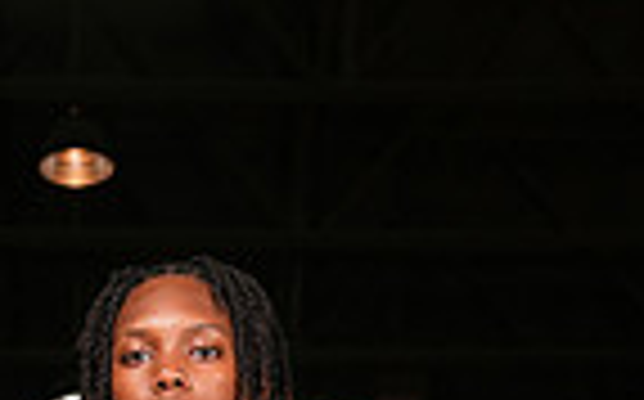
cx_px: 185
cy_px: 1007
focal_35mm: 148
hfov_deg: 14.1
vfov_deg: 8.1
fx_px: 2595
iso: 250
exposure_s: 1/200
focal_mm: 46
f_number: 6.3
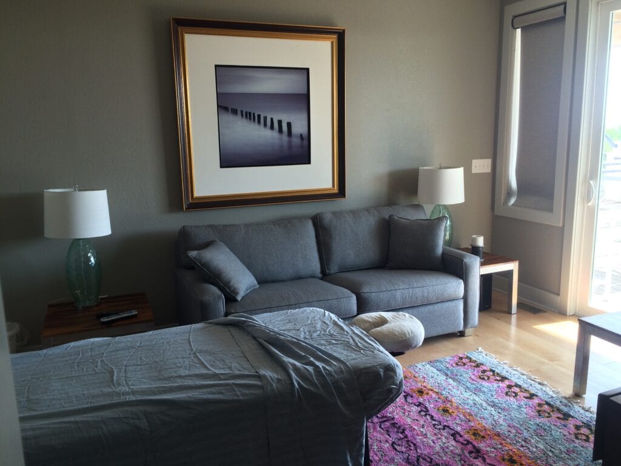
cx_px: 310
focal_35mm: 29
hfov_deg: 61.7
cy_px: 233
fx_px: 520
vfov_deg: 48.2
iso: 40
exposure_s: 1/60
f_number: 2.2
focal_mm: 4.15
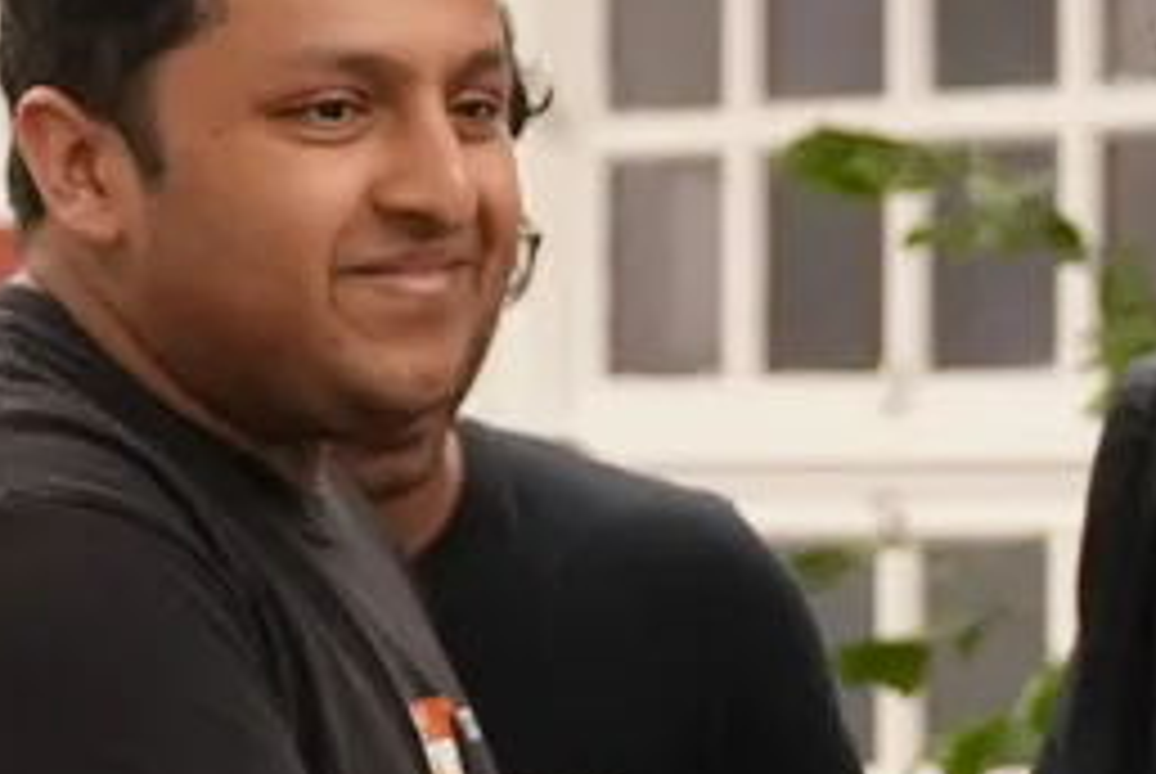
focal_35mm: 196
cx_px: 1723
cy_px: 1134
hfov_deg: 10.2
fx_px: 6301
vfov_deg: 6.9
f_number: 2.8
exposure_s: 1/160
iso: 1250
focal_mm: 28
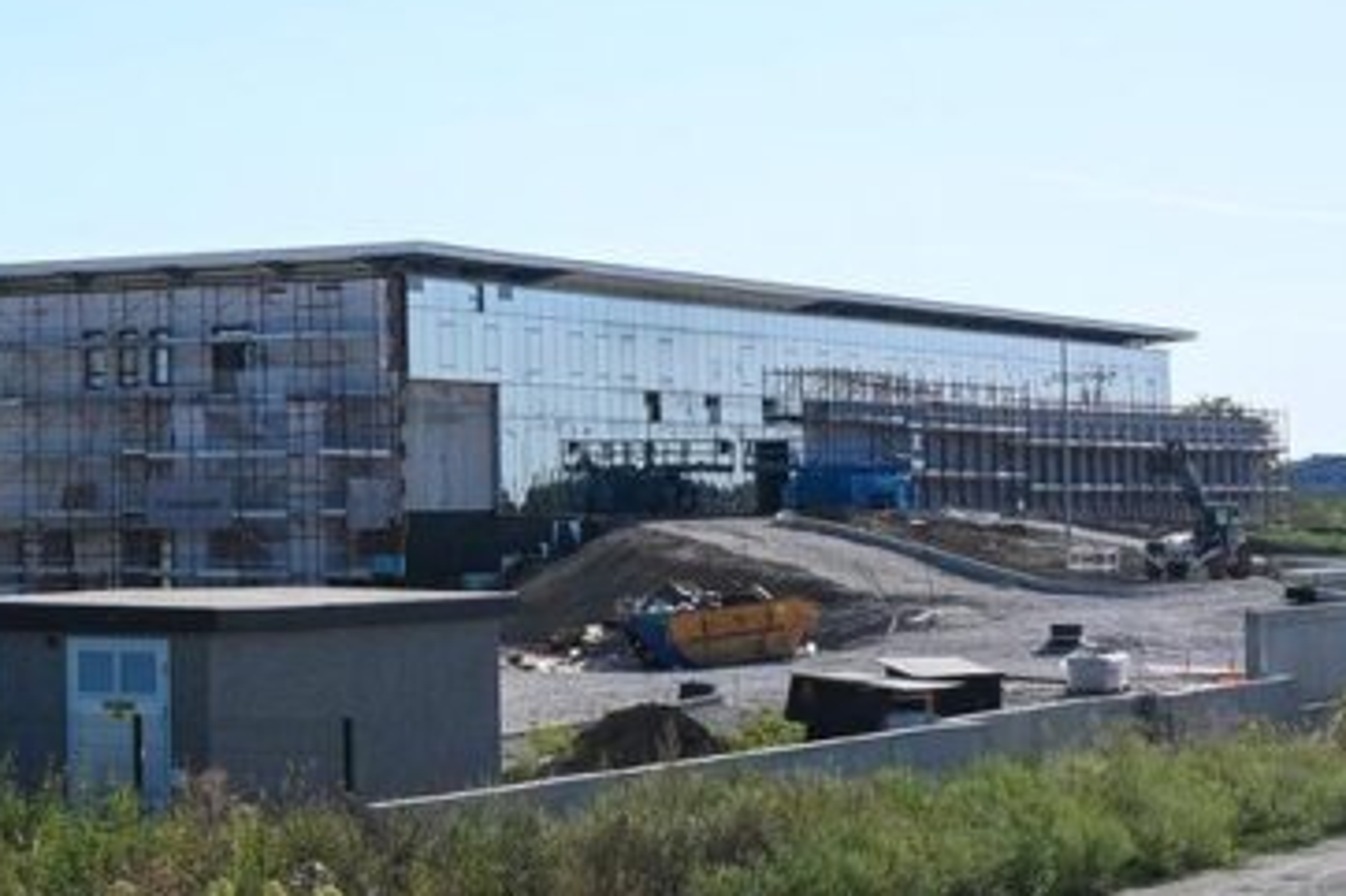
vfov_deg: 13.5
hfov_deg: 18.6
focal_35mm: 101
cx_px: -465
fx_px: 3774
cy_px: 379
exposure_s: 1/2000
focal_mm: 29
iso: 250
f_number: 5
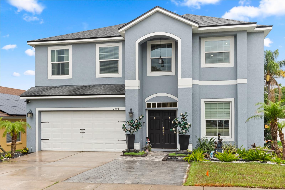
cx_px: 142
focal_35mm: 35
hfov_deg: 54.4
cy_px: 95
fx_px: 277
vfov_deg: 37.8
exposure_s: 1/30
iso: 1000
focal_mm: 35
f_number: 22
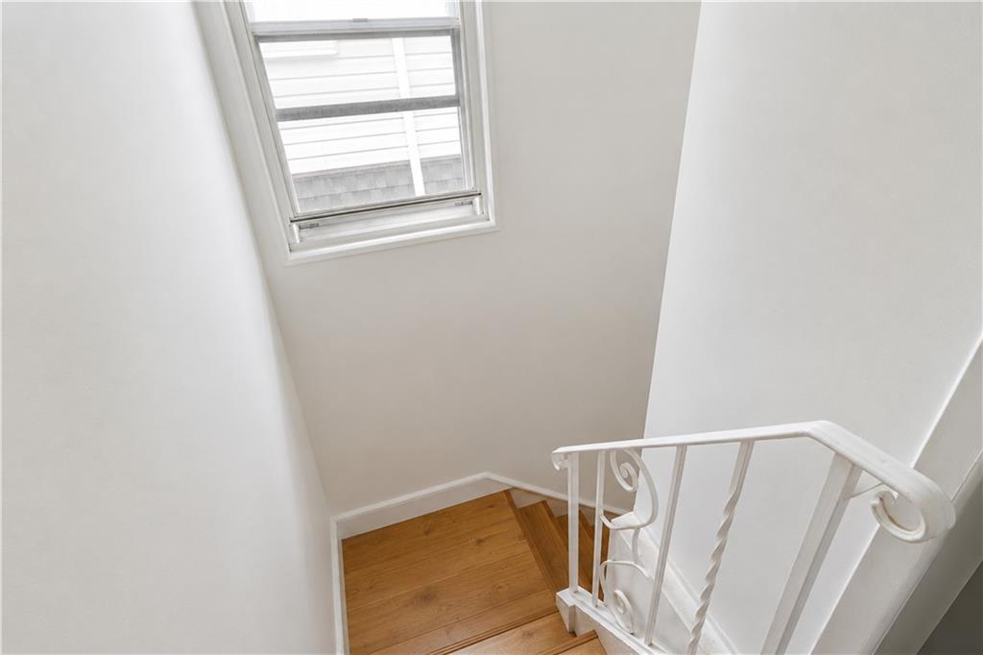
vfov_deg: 73.7
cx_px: 492
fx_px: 437
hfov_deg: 96.8
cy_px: 328
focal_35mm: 16
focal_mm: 16
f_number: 4.5
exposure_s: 1/40
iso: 64
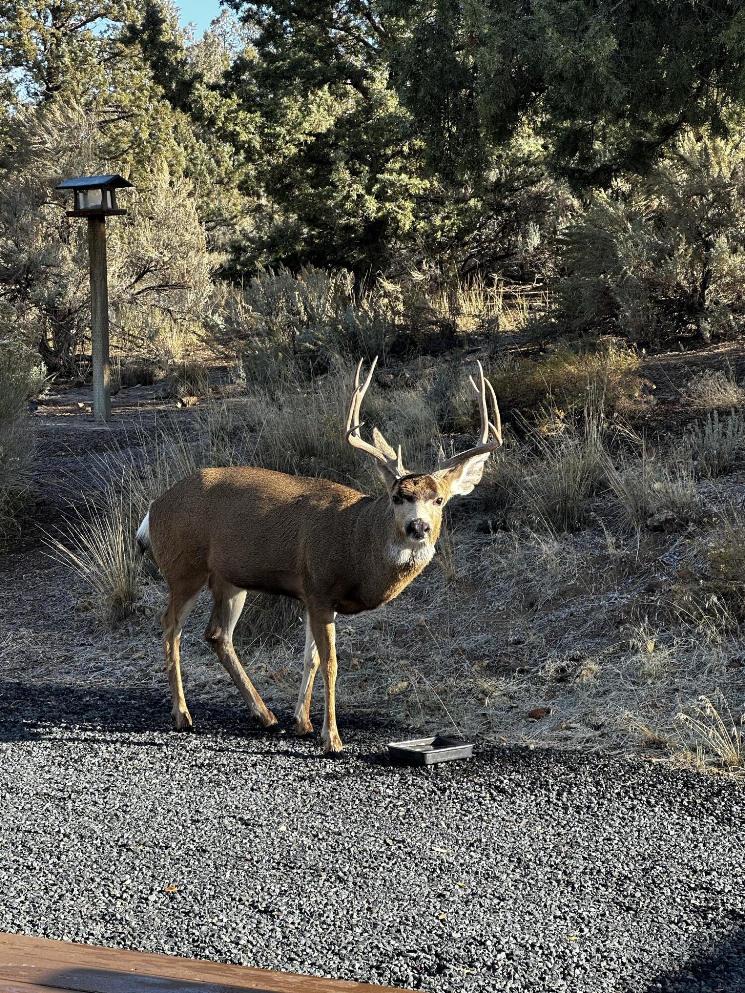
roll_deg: -2.0
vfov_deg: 25.3
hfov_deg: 19.1
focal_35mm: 77
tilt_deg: -2.8
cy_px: 496
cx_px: 372
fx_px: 2210
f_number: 2.8
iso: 32
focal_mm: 9
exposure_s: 1/100
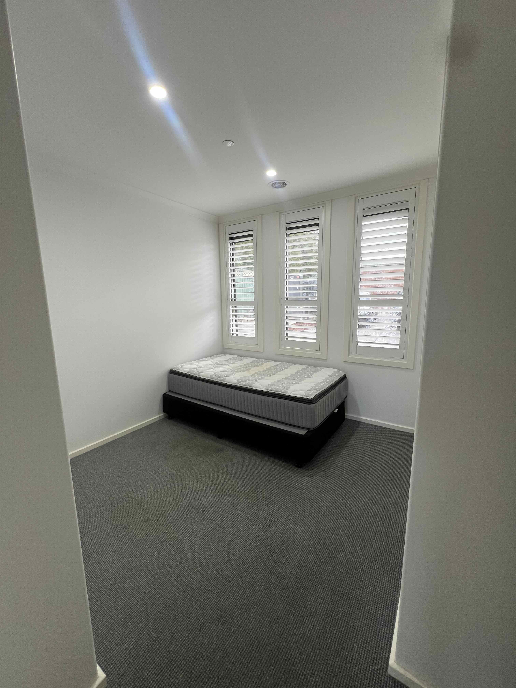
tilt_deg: -8.3
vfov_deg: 106.2
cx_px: 258
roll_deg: -0.2
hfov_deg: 89.9
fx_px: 258
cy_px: 344
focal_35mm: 13
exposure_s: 1/100
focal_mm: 1.57
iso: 80
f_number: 1.8
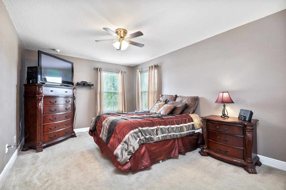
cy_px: 95
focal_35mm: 15
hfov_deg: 100.5
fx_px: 119
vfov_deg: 77.2
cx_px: 143
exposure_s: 1/3
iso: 200
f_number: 8
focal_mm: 10
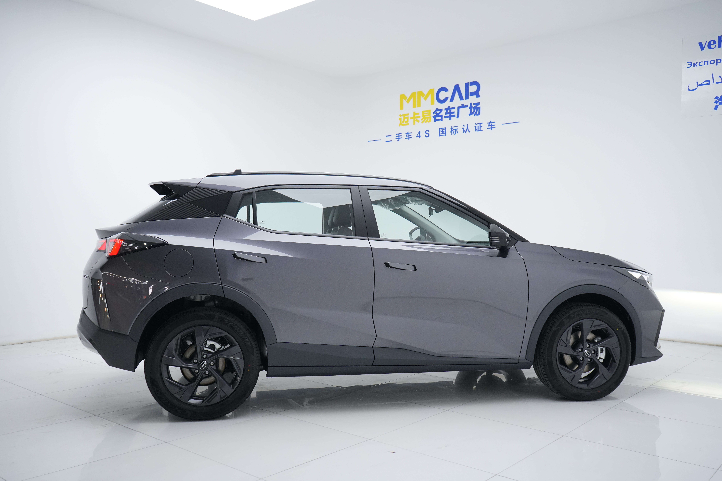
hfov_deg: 60.3
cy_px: 240
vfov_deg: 42.3
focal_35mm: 31
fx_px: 622
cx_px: 361
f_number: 5.6
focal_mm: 31
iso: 2500
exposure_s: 1/320
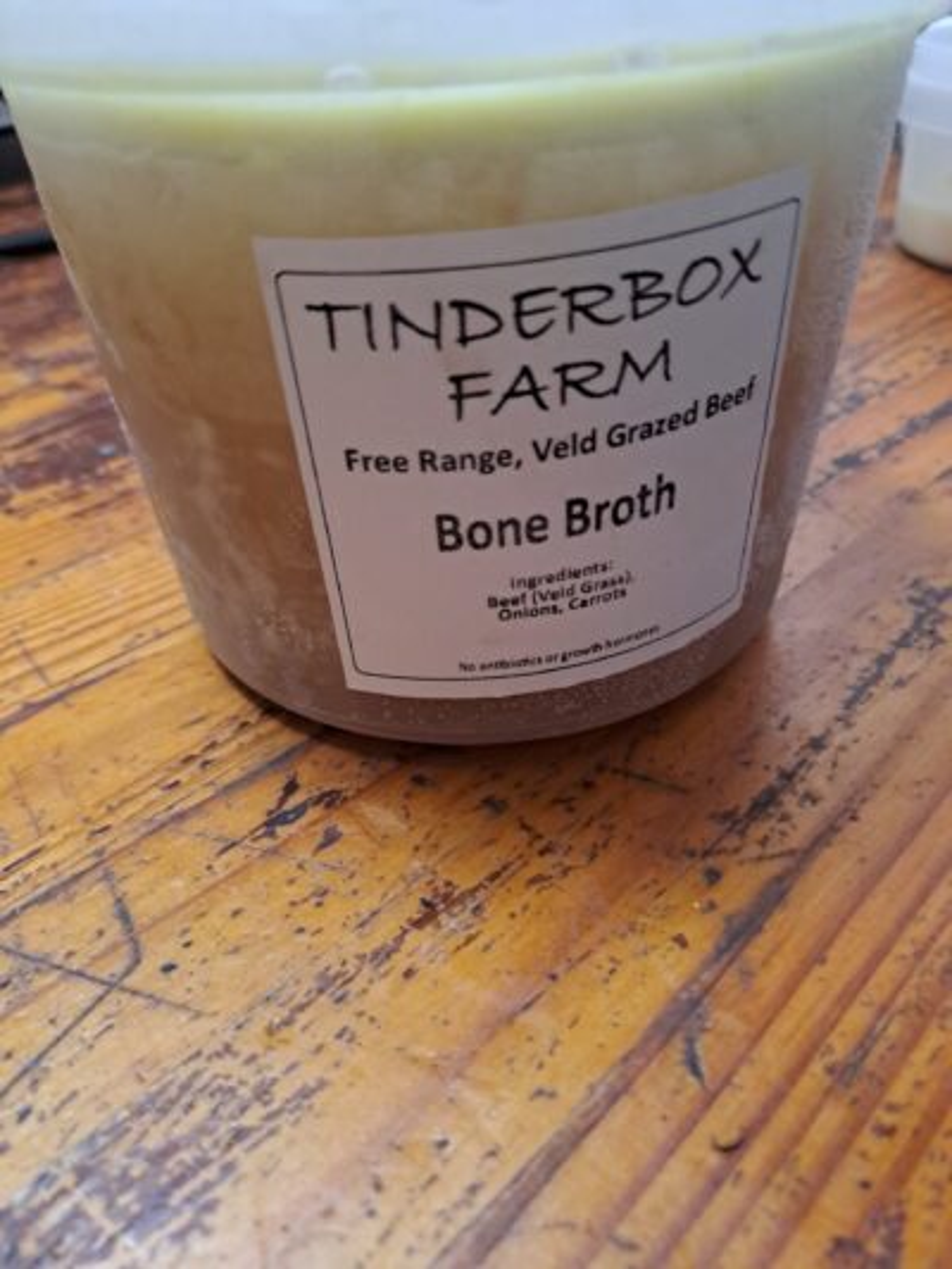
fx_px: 916
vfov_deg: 69.4
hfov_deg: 54.9
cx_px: 476
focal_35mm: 25
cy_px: 634
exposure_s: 1/25
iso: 400
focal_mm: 4.65
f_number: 1.8
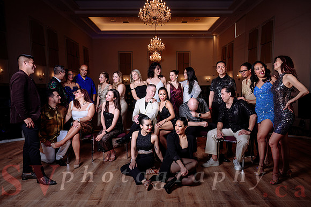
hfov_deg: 67.4
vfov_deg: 47.9
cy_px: 111
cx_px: 162
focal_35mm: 27
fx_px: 233
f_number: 5.6
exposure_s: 1/125
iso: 125
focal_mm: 25
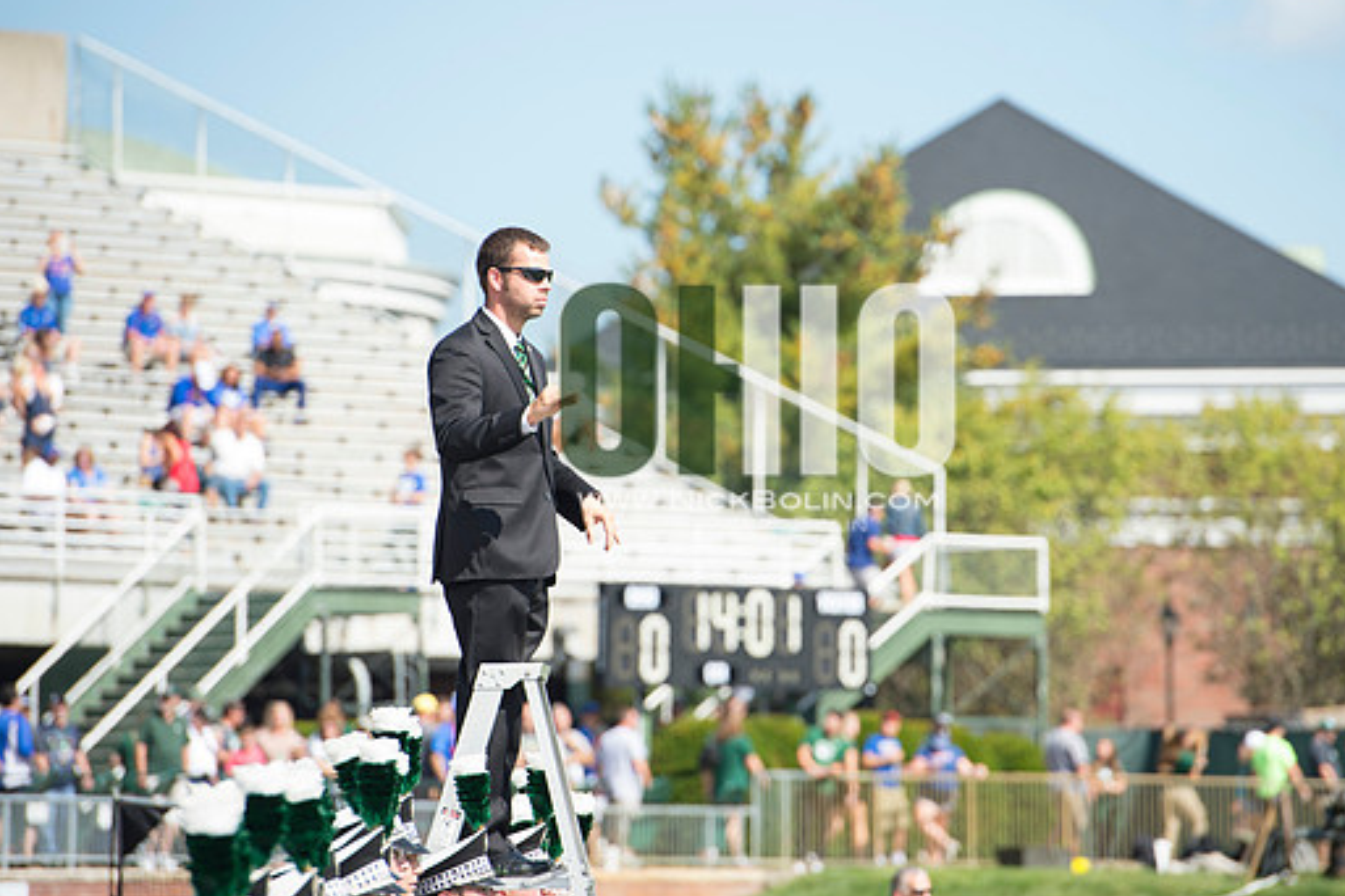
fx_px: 8443
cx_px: 758
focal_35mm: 226
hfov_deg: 9.1
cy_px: 406
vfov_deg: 6.1
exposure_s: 1/1000
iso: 200
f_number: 4.5
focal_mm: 200
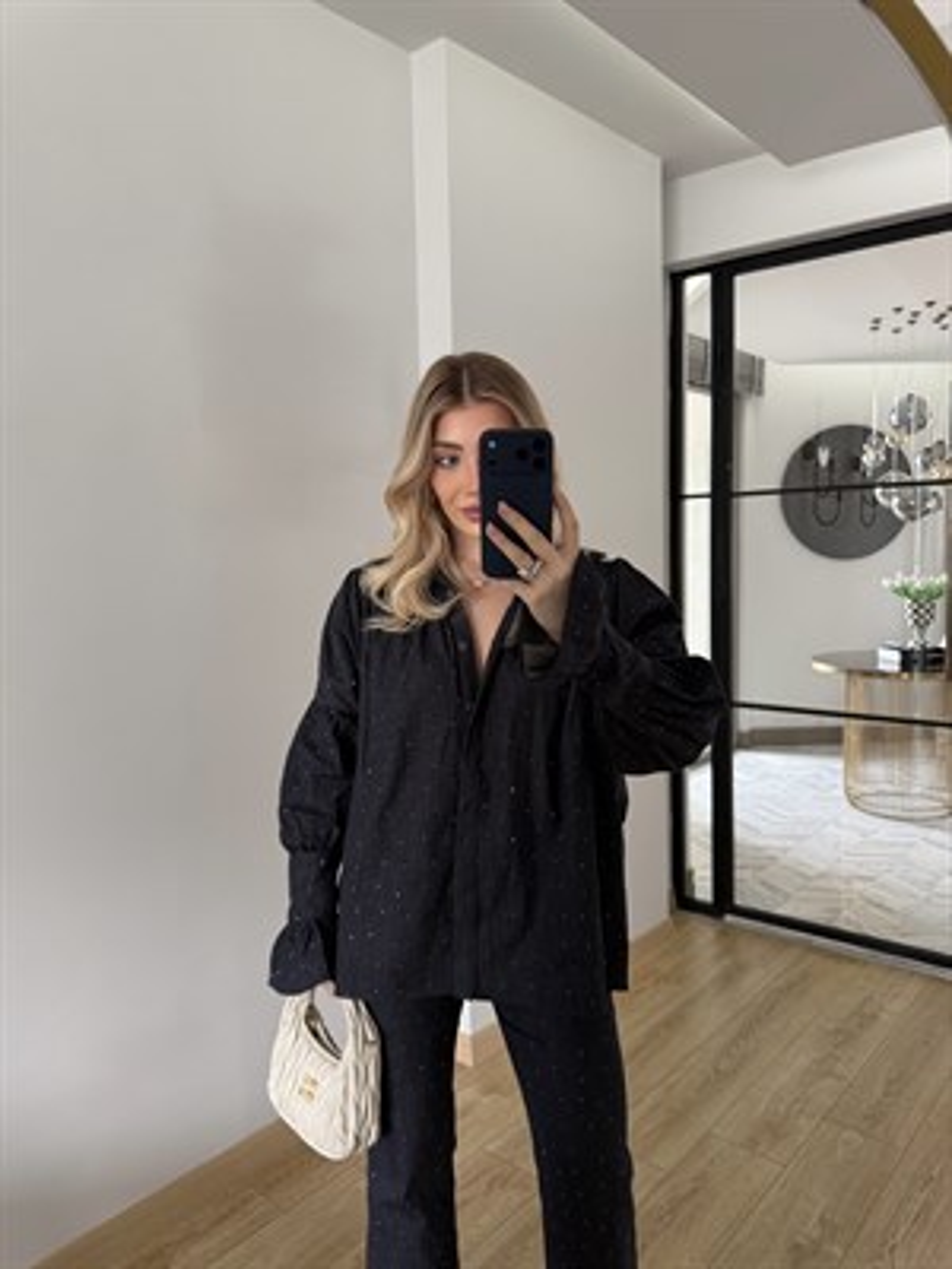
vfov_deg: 71.6
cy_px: 634
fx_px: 880
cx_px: 476
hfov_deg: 56.8
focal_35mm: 24
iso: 200
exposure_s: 1/68
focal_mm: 6.76
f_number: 1.78
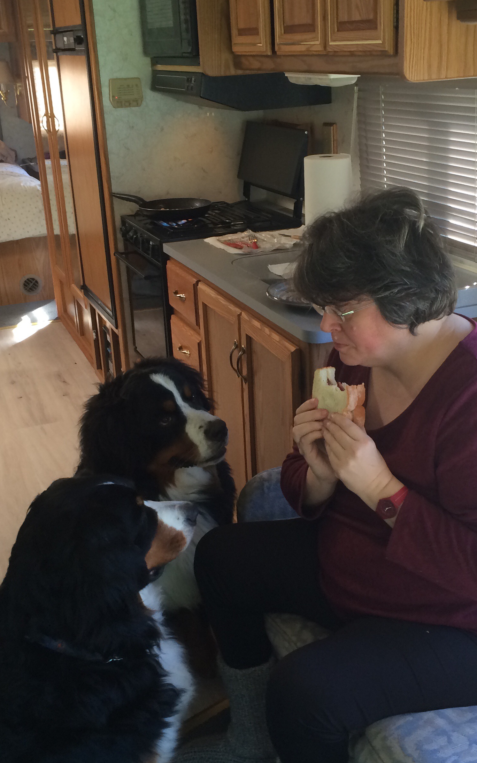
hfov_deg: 30.5
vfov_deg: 47.2
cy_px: 382
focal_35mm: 42
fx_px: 874
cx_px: 252
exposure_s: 1/30
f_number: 2.2
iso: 64
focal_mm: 4.15
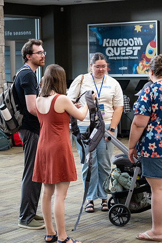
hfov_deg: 13.3
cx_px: 81
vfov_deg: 19.8
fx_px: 695
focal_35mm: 103
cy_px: 122
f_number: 2.8
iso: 2500
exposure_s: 1/105
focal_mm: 68.7
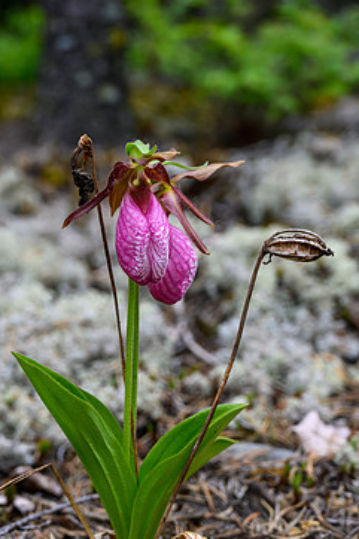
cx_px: 150
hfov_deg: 12.2
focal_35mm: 112
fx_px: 1677
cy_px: 326
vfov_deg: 18.2
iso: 450
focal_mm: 90
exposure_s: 1/200
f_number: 6.3
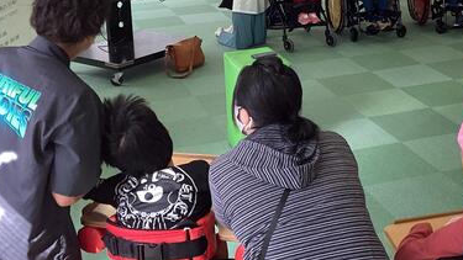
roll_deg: +1.2
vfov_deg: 18.6
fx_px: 774
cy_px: 4
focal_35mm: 63
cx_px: 301
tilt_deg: -13.5
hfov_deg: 33.1
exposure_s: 1/100
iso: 80
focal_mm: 3.3
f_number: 2.4
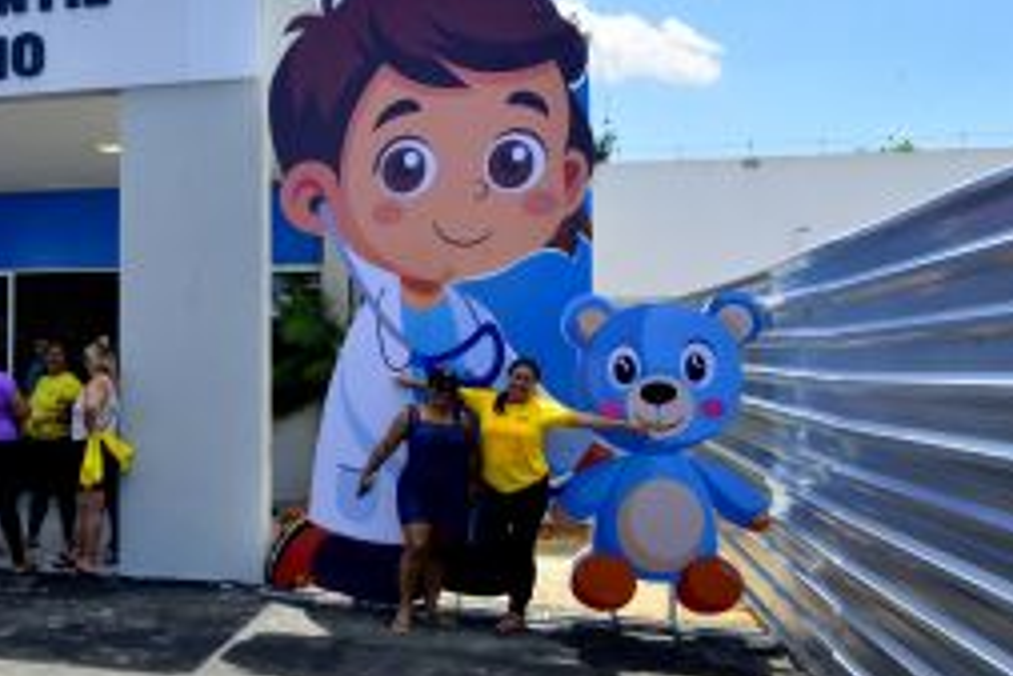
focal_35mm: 38
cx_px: 240
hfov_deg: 48.5
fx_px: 1070
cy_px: 338
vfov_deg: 35.1
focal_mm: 24
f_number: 11
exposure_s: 1/500
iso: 400
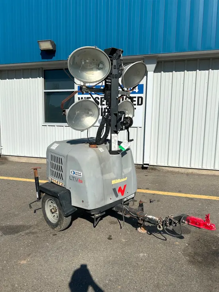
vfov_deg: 67.3
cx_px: 110
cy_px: 146
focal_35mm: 26
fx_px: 219
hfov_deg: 53.1
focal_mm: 5.7
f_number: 1.5
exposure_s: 1/8696
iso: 50
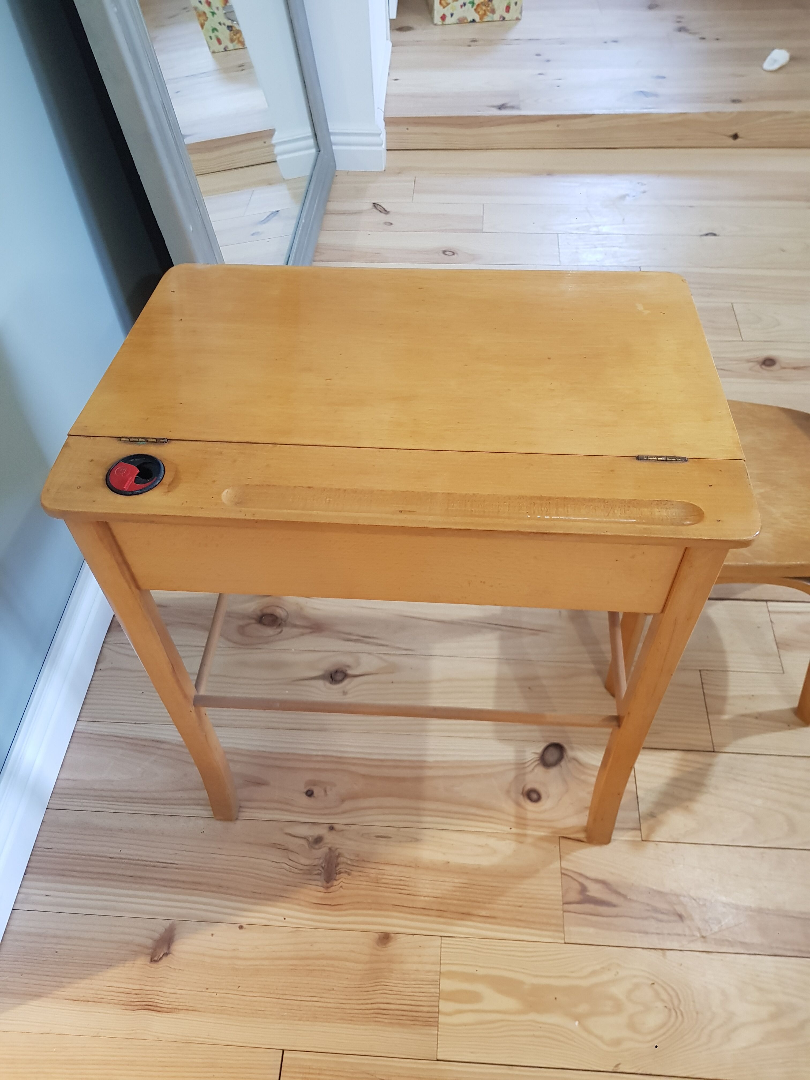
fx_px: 811
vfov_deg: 67.3
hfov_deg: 53.1
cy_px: 540
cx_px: 405
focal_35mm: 26
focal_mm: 4.2
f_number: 1.7
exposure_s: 1/17
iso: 200
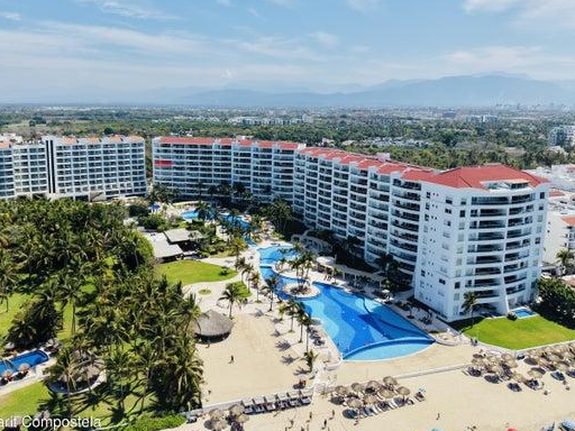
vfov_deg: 46.6
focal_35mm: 30
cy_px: 177
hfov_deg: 59.6
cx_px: 238
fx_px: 498
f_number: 1.8
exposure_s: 1/8000
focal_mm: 8.67
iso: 250
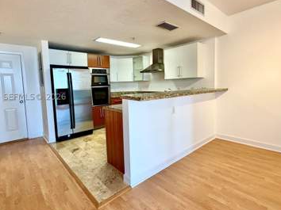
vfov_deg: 68.5
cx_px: 139
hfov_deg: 84.7
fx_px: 154
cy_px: 97
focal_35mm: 19
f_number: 2.2
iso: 200
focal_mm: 2.22
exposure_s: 1/60
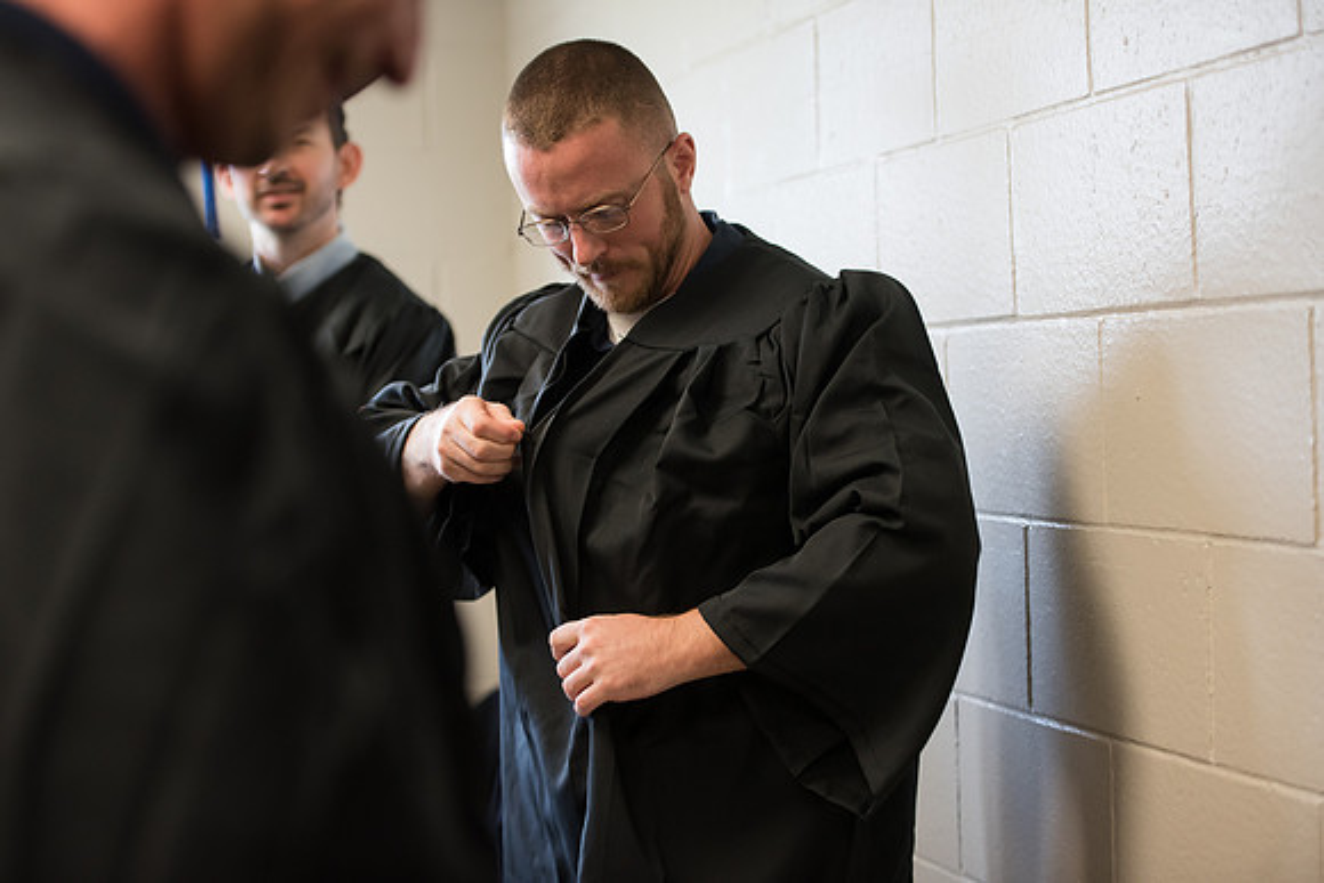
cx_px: 662
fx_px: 2575
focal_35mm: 70
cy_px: 442
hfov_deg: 28.8
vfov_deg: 19.5
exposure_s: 1/250
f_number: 3.2
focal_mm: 70
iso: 1600
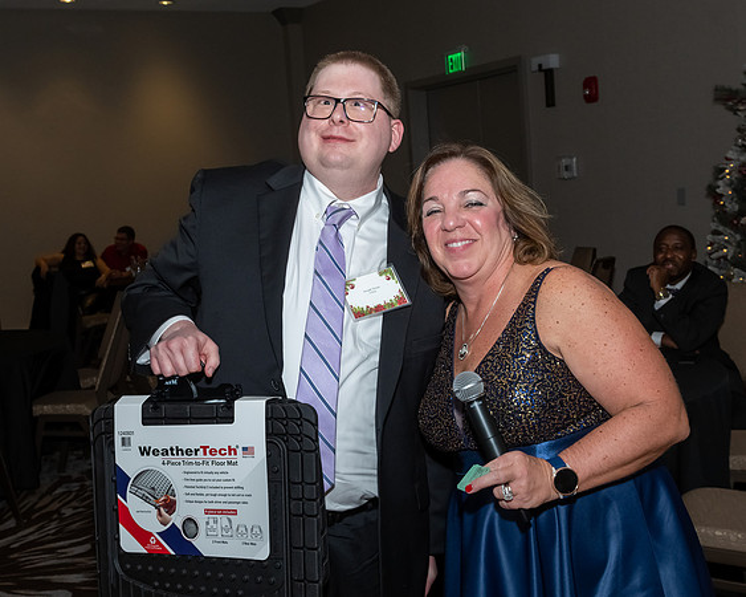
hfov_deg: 38.8
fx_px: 1058
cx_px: 367
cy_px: 268
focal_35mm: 48
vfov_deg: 31.5
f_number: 7.1
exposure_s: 1/250
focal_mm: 23
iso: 500
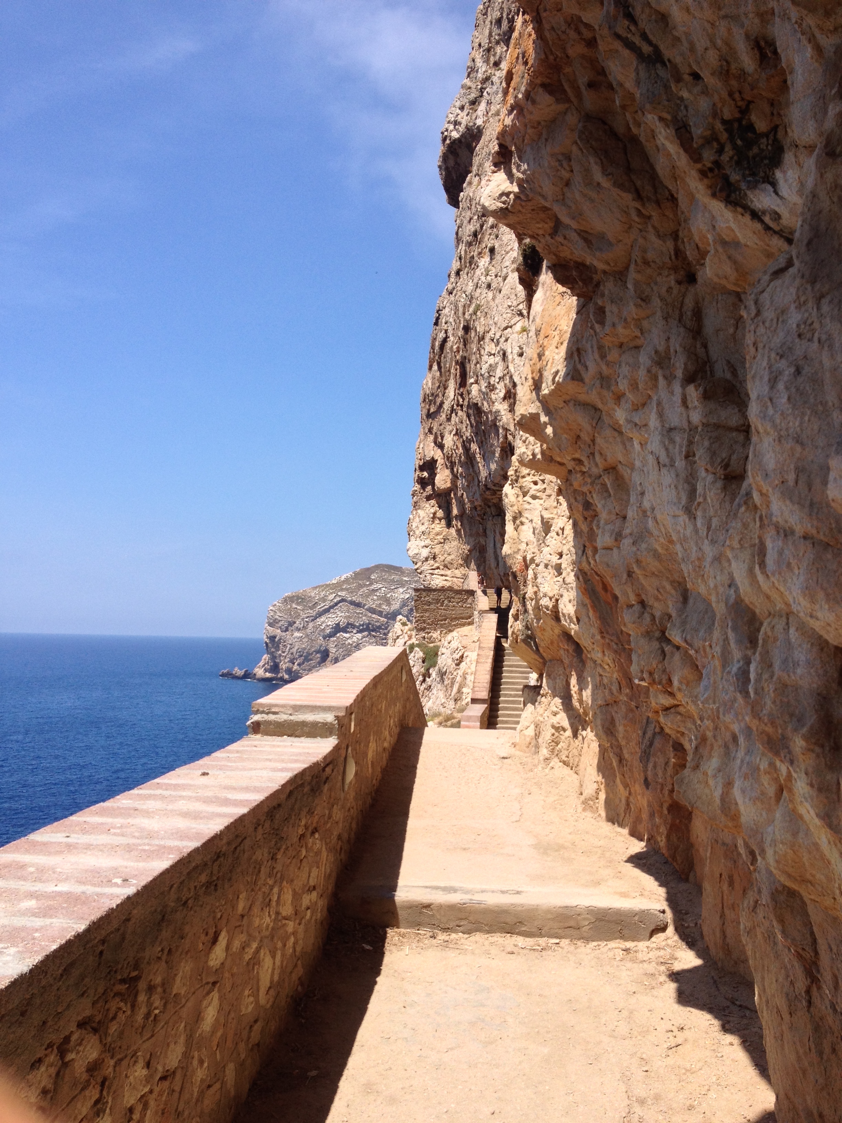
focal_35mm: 35
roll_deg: -0.4
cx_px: 421
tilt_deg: +2.3
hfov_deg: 40.7
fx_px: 1135
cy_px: 562
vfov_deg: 52.6
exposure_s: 1/1672
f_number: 2.4
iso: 50
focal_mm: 4.28
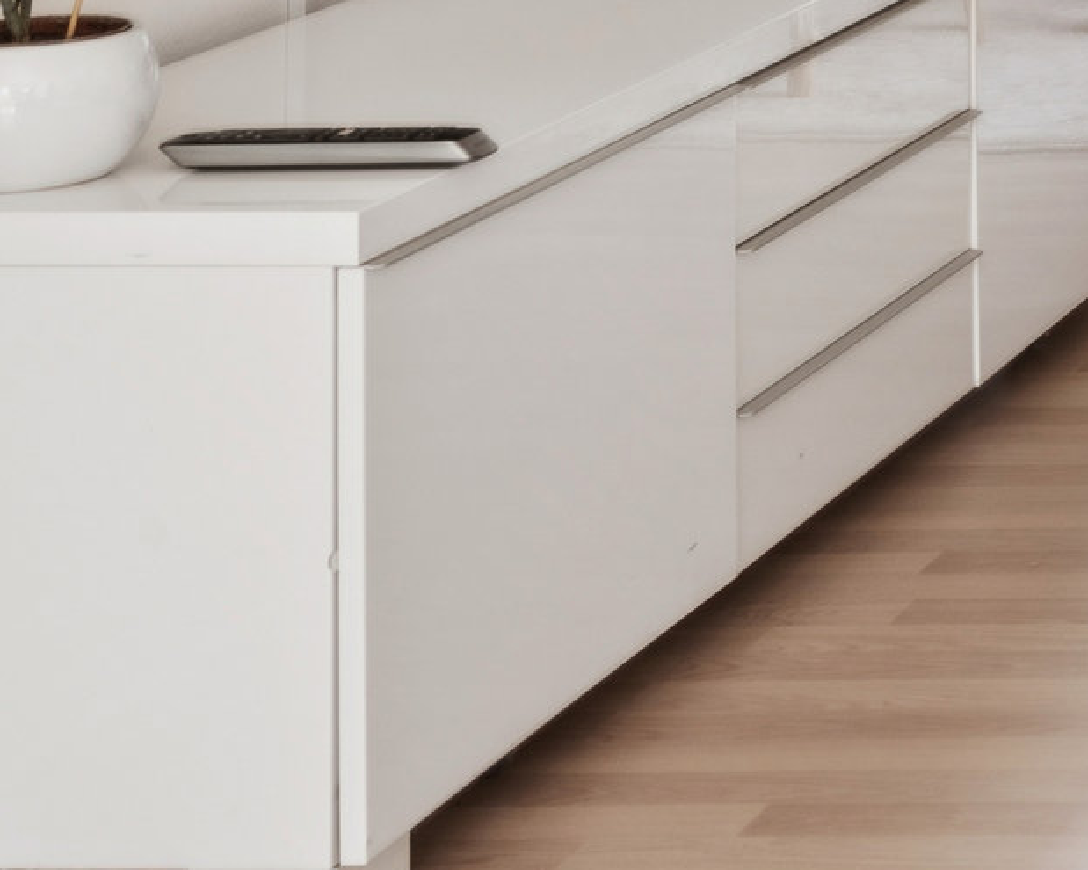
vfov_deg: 10.8
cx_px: 2452
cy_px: -819
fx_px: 4250
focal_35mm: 132
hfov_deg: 12.2
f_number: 10
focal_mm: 29
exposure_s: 1/13
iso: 200
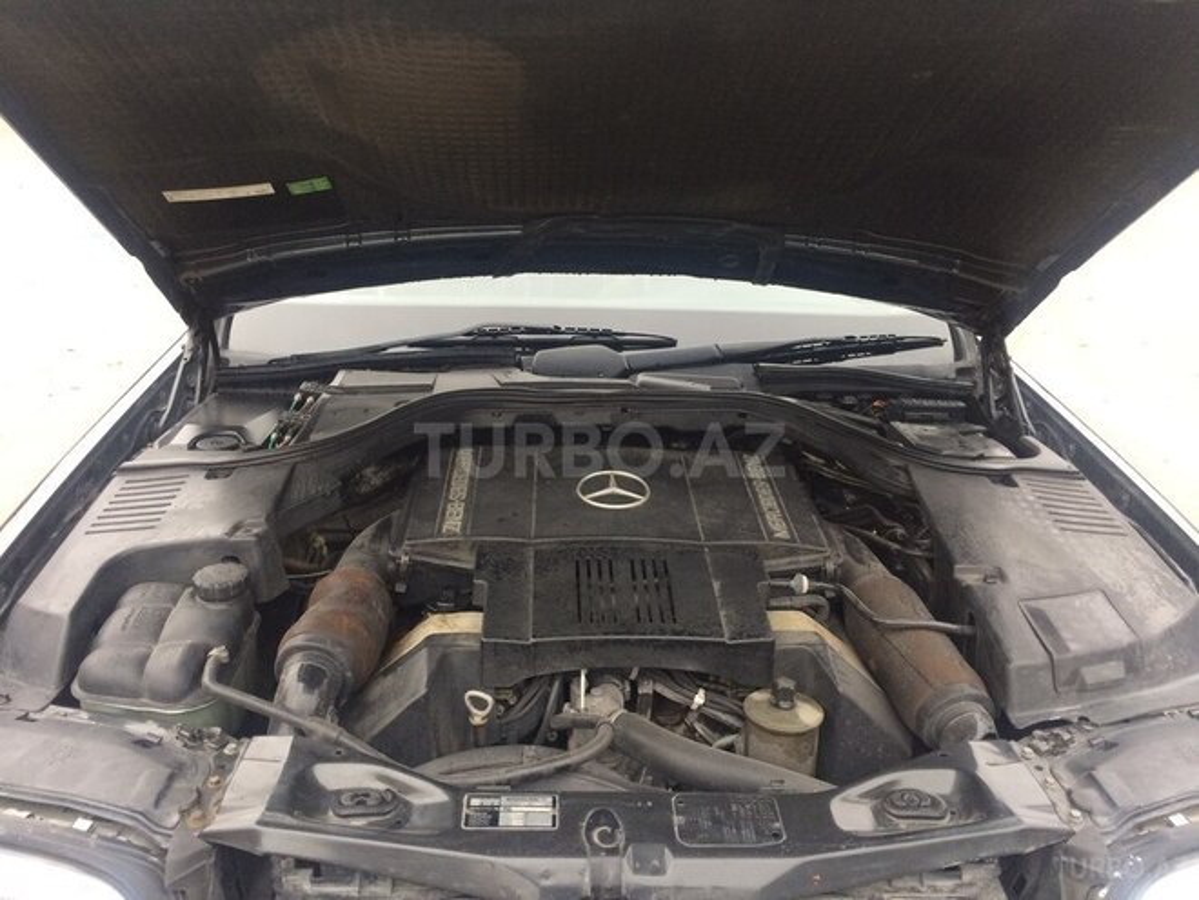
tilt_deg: -20.3
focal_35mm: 29
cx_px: 600
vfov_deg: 48.2
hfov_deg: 61.7
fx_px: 1004
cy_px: 450
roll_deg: +0.7
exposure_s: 1/33
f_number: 2.2
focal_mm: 4.15
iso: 64
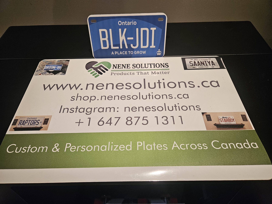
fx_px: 181
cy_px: 102
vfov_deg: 58.9
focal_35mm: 23
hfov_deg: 73.9
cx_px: 136
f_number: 1.8
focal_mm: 5.4
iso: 320
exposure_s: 1/120
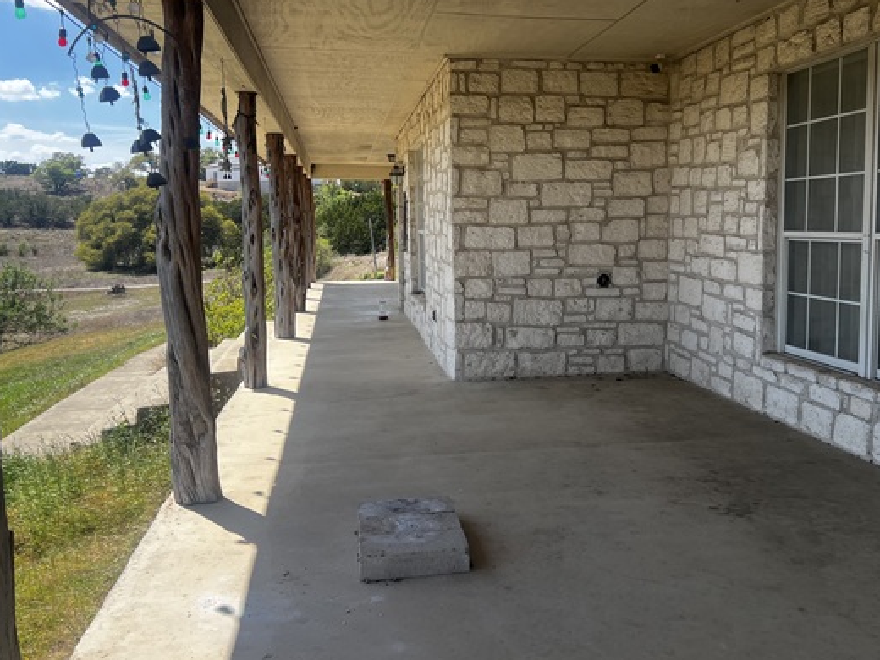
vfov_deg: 44.1
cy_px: 293
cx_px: 506
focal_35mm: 32
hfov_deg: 56.6
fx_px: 813
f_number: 1.5
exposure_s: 1/1698
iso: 50
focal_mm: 5.7
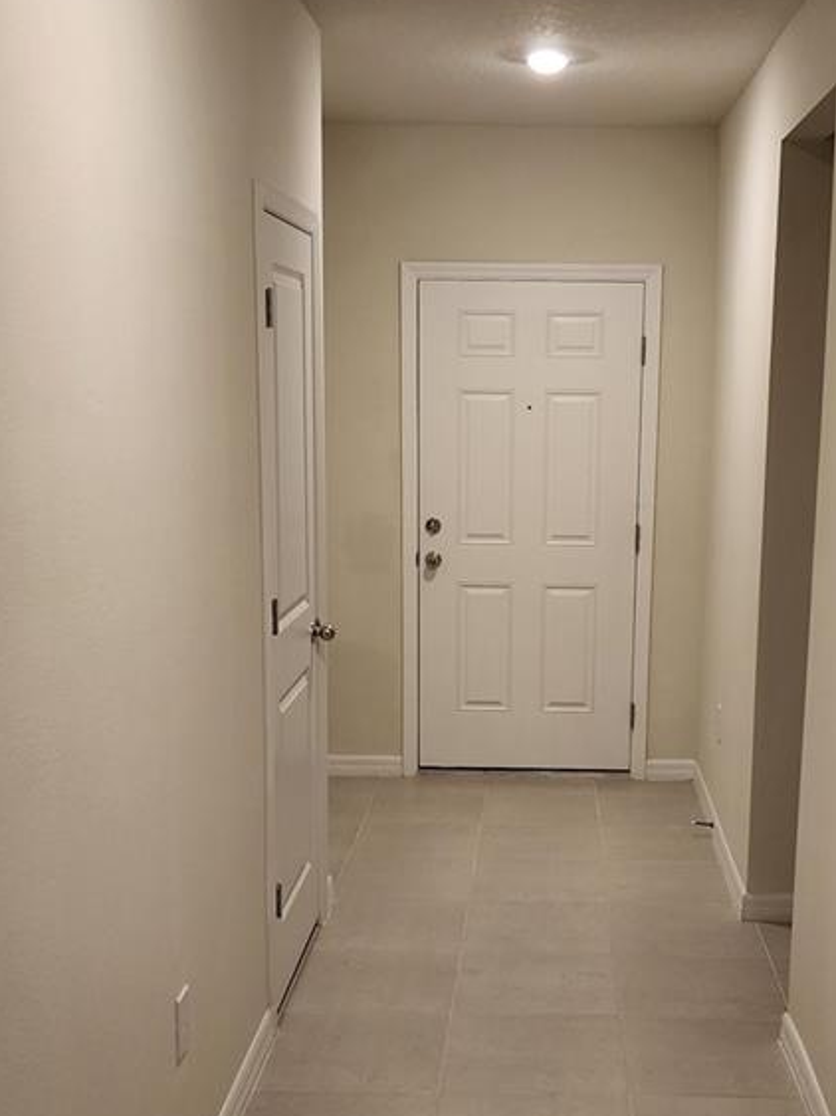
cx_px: 503
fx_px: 1578
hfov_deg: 29.6
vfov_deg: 38.7
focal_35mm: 49
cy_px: 686
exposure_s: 1/120
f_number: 1.8
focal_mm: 6.4
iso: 320
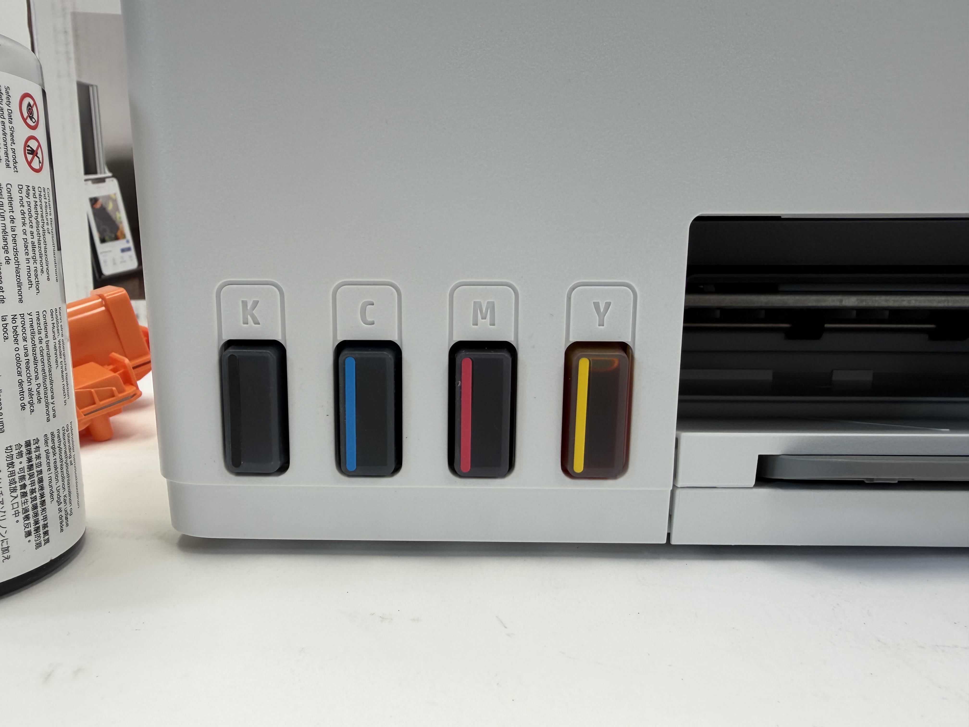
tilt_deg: -10.2
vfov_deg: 56.8
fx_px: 672
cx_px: 484
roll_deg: +0.2
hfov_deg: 71.6
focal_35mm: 24
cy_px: 364
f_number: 2.2
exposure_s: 1/121
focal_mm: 2.22
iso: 50
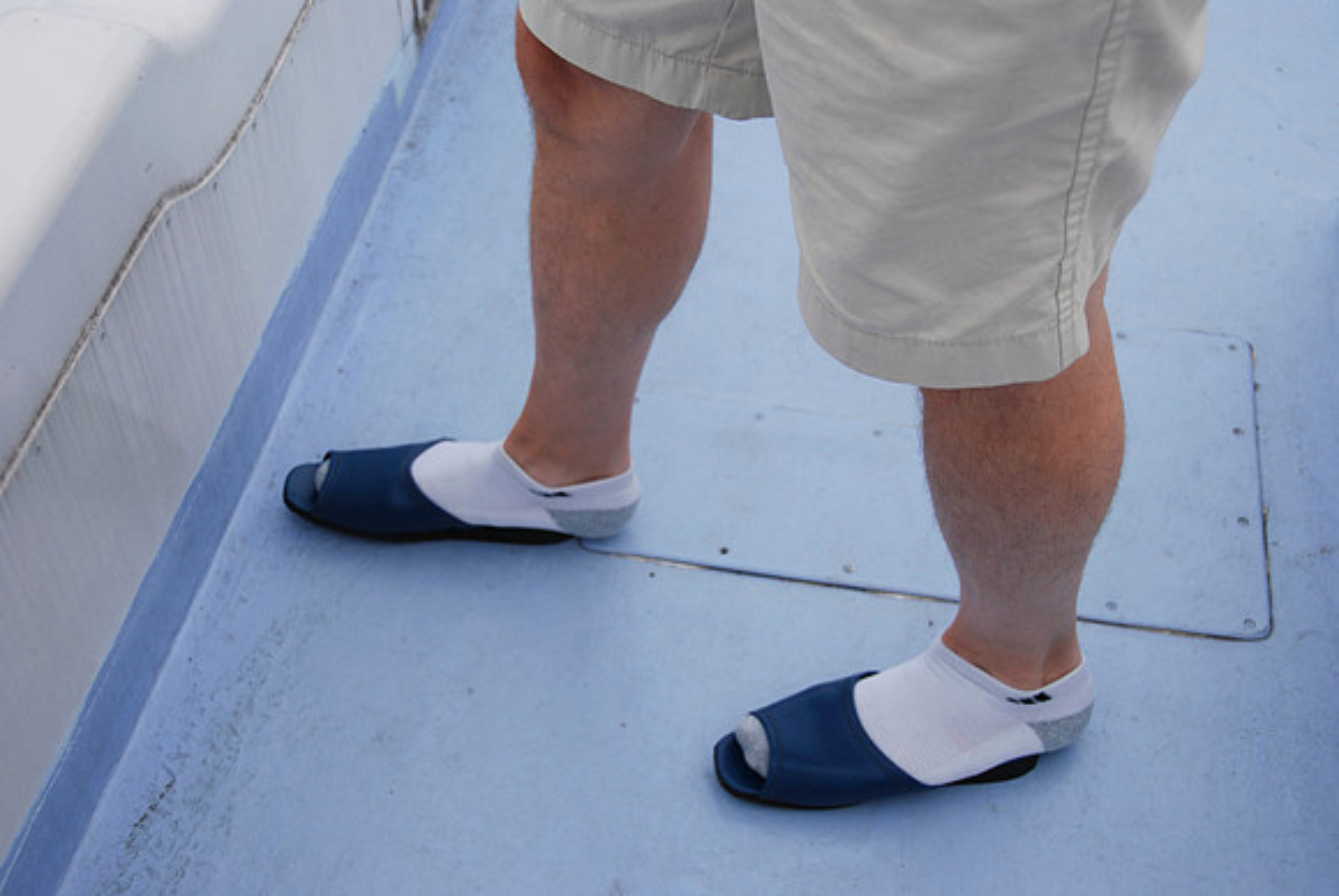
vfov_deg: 28.1
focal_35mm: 48
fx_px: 1787
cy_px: 448
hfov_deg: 41.1
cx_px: 670
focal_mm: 32
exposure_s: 1/80
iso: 250
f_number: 4.5
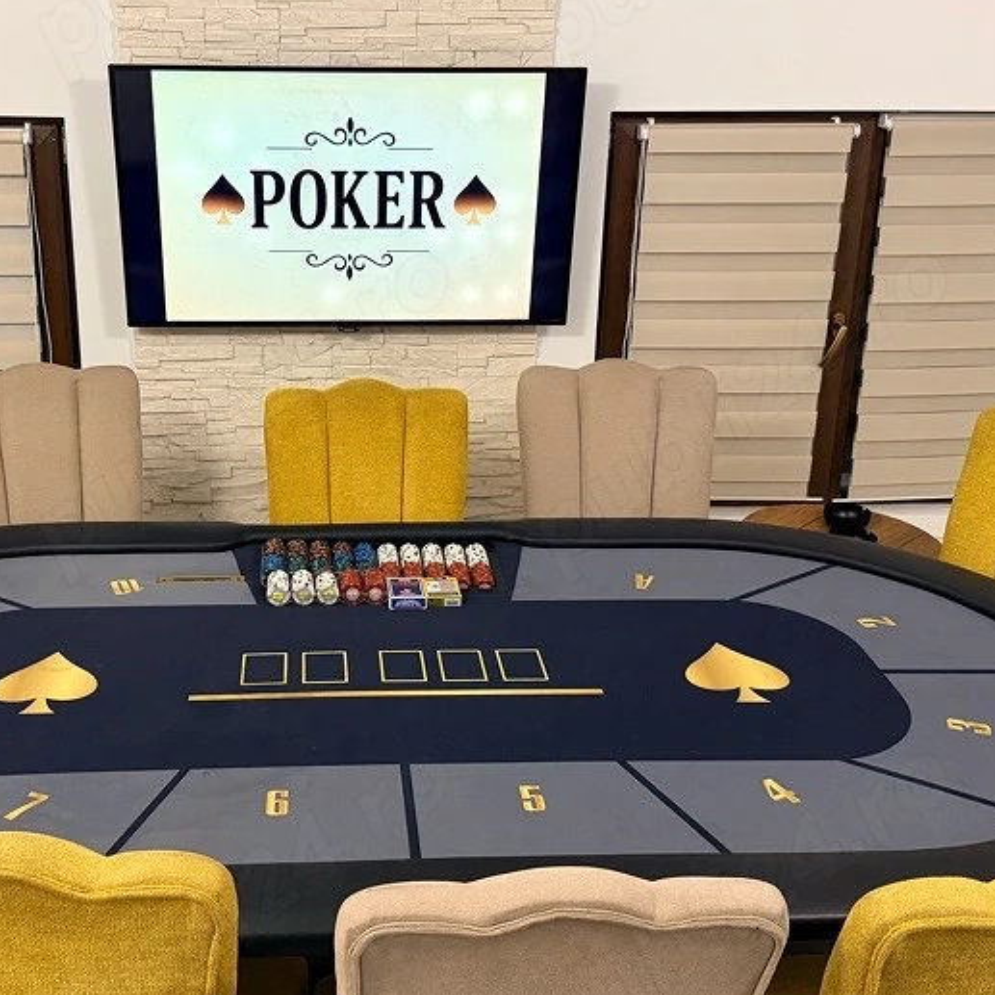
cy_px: 421
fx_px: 1333
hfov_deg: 40.6
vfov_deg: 40.8
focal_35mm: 41
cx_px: 370
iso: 320
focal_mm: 6.76
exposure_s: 1/60
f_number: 1.78
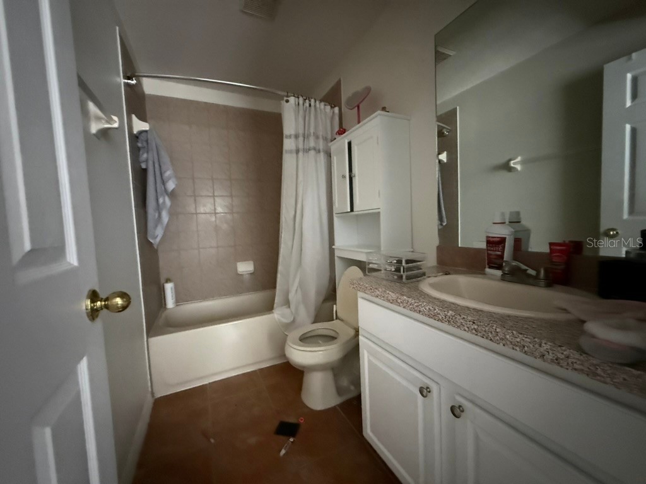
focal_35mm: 14
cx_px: 323
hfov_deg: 102.1
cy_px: 242
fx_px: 261
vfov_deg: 85.7
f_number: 2.2
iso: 1600
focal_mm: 2.22
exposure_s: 1/33
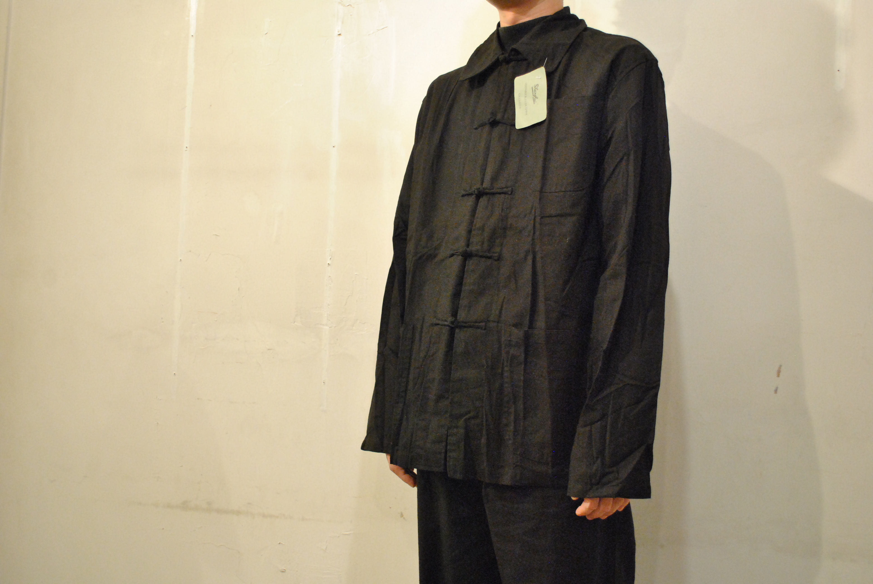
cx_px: 436
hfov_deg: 49.5
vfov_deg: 34.3
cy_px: 292
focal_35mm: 39
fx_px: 947
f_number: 4.2
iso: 1600
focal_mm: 26
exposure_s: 1/50
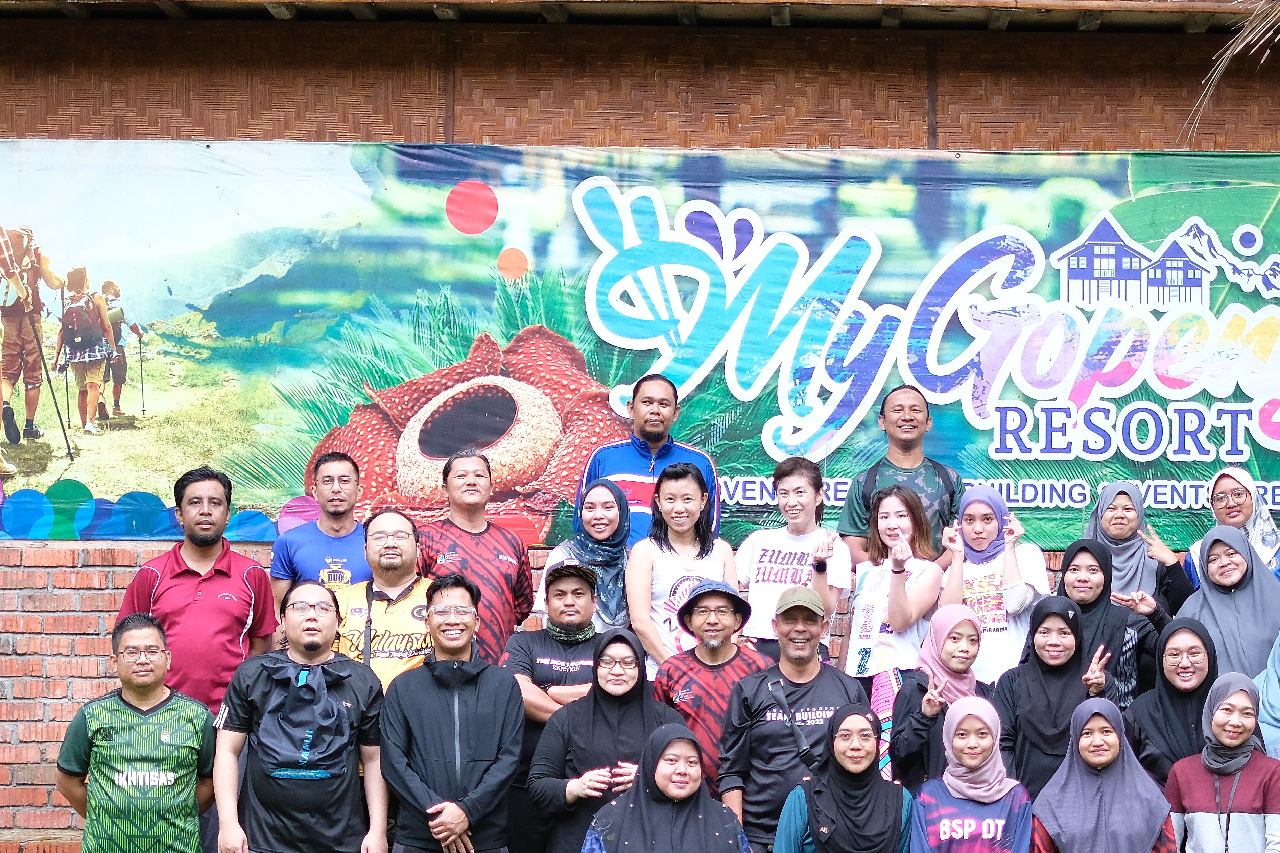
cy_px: 619
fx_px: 2986
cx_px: 775
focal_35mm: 84
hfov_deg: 24.1
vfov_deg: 16.2
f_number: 1.4
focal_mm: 35
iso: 1000
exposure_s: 1/640
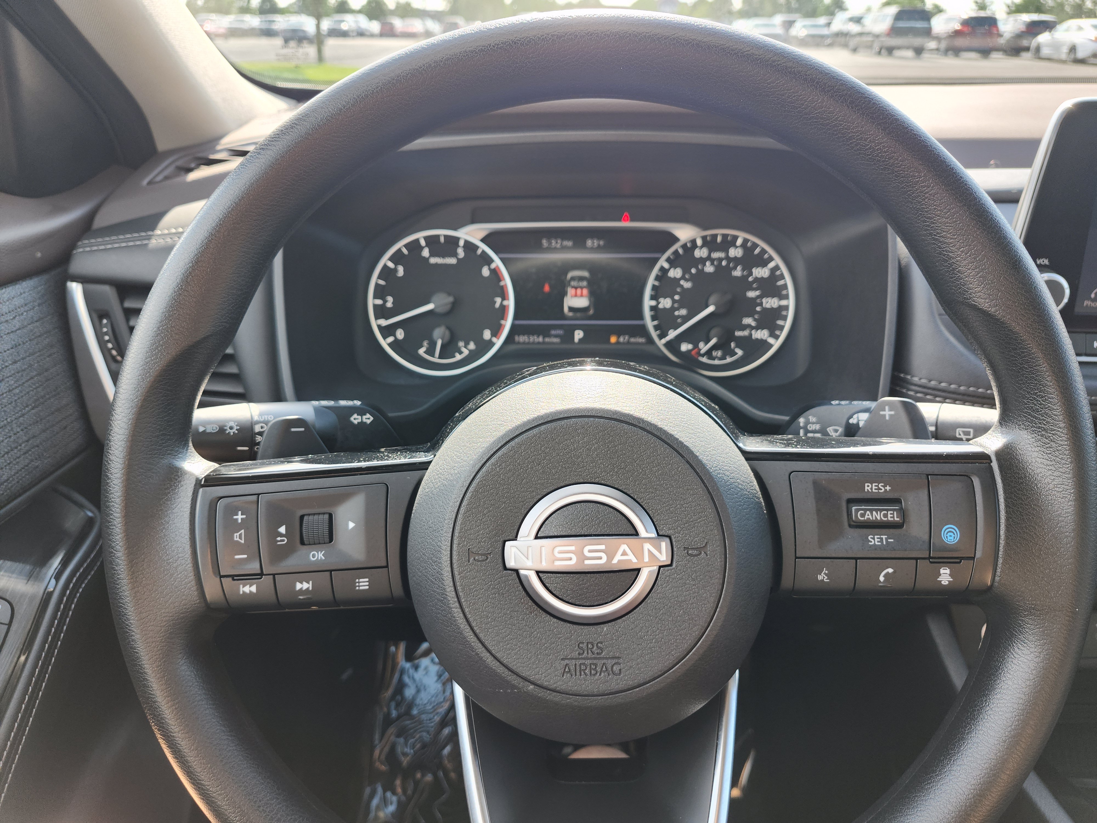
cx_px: 548
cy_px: 412
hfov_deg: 73.9
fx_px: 729
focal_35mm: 23
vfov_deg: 58.9
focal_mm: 5.54
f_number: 1.8
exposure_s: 1/180
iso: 80
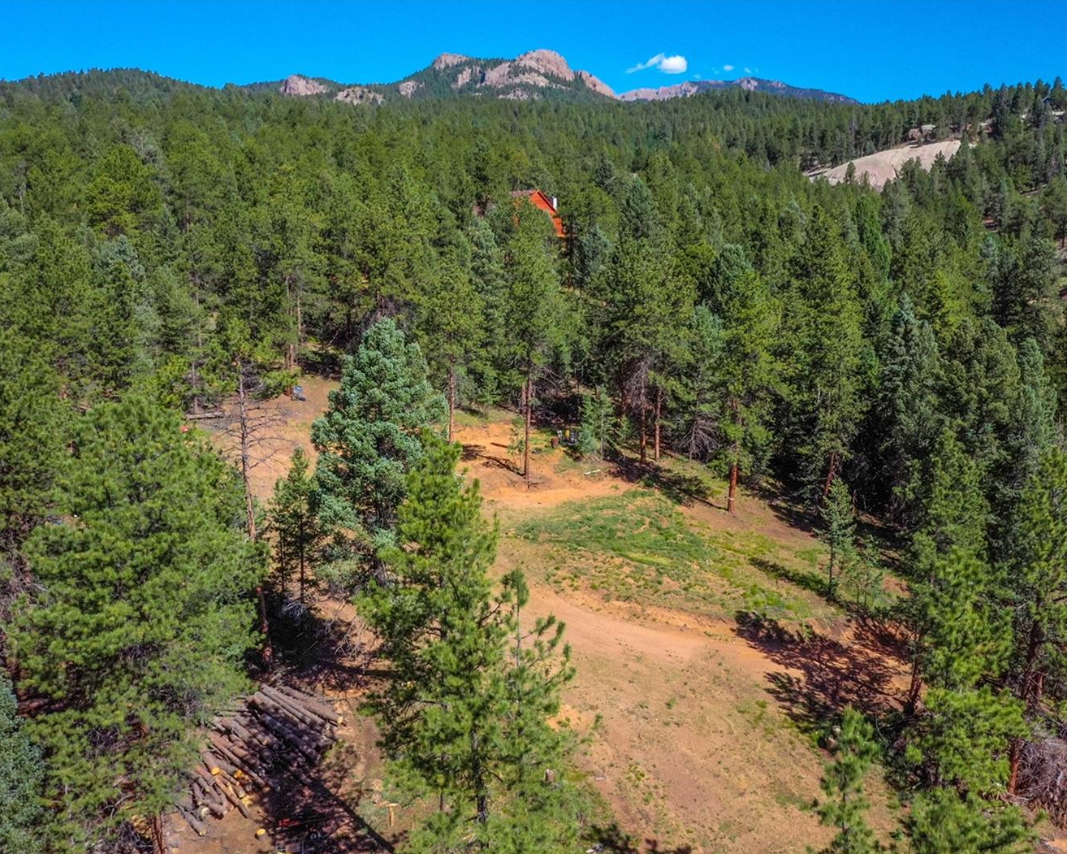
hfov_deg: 55.5
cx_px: 607
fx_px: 1010
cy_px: 431
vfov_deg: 45.8
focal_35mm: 32
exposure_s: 1/2000
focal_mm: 10.26
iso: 800
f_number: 8
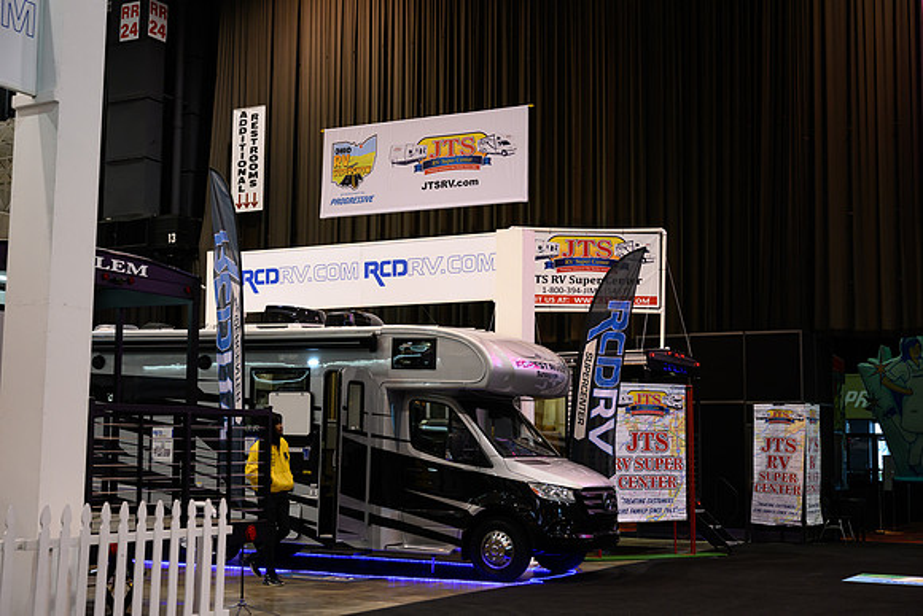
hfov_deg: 40.3
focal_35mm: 49
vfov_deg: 27.5
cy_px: 308
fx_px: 1257
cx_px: 462
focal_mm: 49
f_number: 4
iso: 2000
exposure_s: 1/320
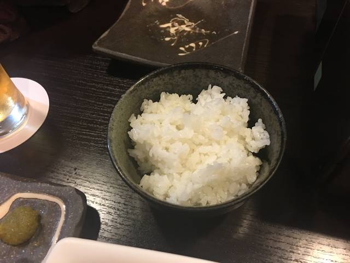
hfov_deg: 61.7
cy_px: 132
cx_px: 175
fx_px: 293
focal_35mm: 29
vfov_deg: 48.2
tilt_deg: -57.6
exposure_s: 1/10
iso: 80
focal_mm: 4.15
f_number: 2.2
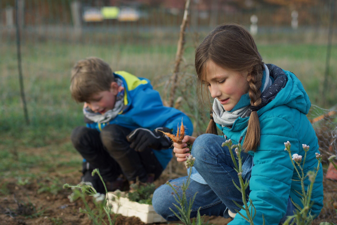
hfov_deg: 27.0
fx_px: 702
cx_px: 168
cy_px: 112
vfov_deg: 18.2
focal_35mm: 75
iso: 100
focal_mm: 50
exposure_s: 1/500
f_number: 2.5
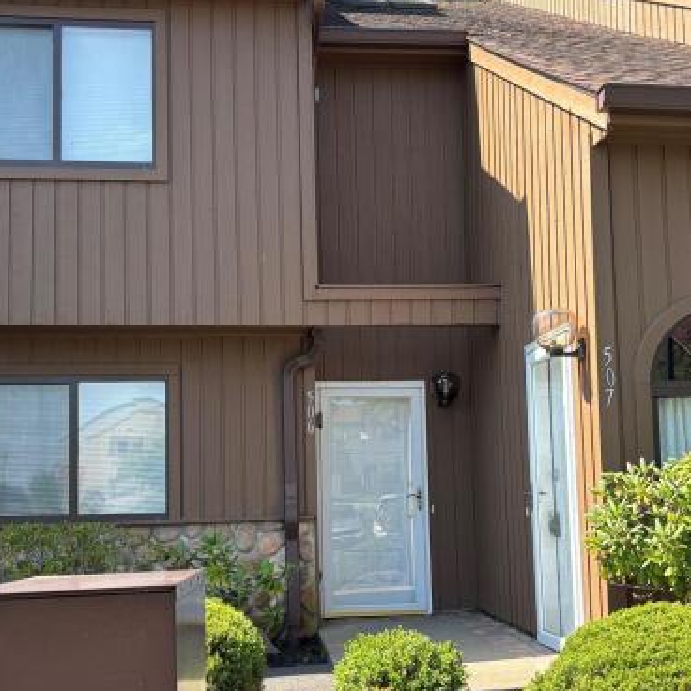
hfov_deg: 37.5
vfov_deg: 37.5
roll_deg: +1.6
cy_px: 396
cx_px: 359
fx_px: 1016
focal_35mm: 45
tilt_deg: +5.9
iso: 50
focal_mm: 5.96
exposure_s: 1/662
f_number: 1.6
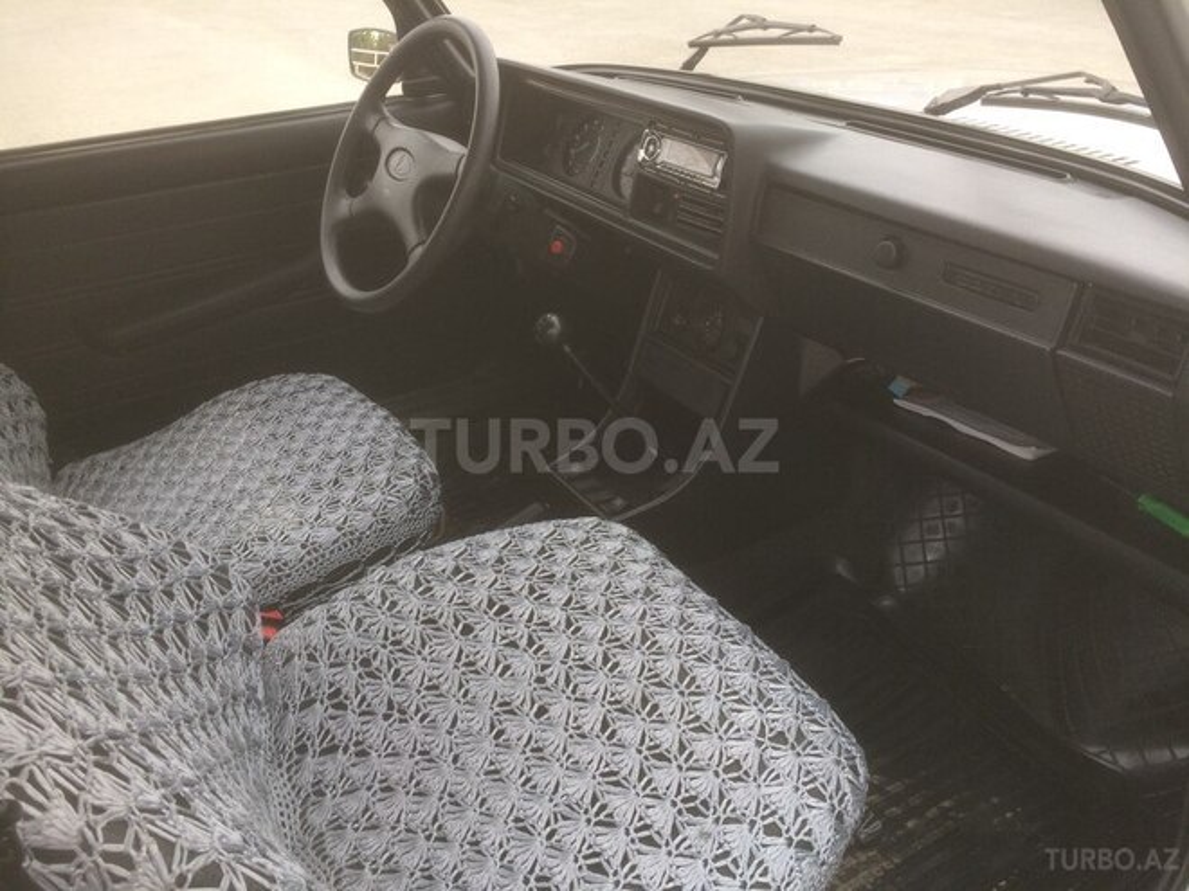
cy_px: 446
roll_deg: -2.0
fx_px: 996
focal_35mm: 29
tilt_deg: -30.6
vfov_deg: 48.2
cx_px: 594
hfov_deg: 61.7
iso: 40
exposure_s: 1/50
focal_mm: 4.15
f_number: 2.2
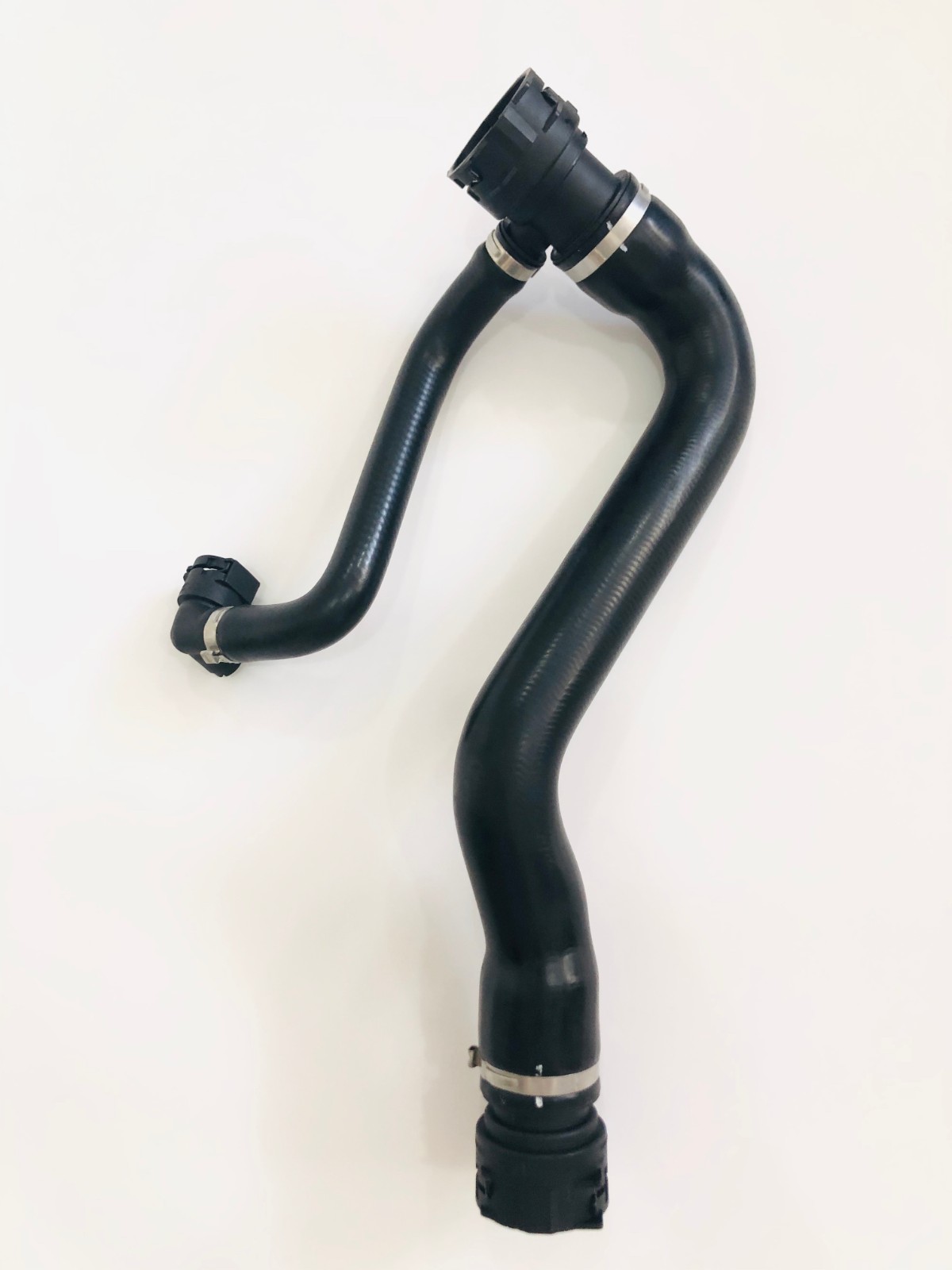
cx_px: 476
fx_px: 1027
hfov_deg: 49.7
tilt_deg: -78.8
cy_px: 635
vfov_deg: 63.4
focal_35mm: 28
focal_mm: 3.99
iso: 50
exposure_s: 1/17
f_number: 1.8
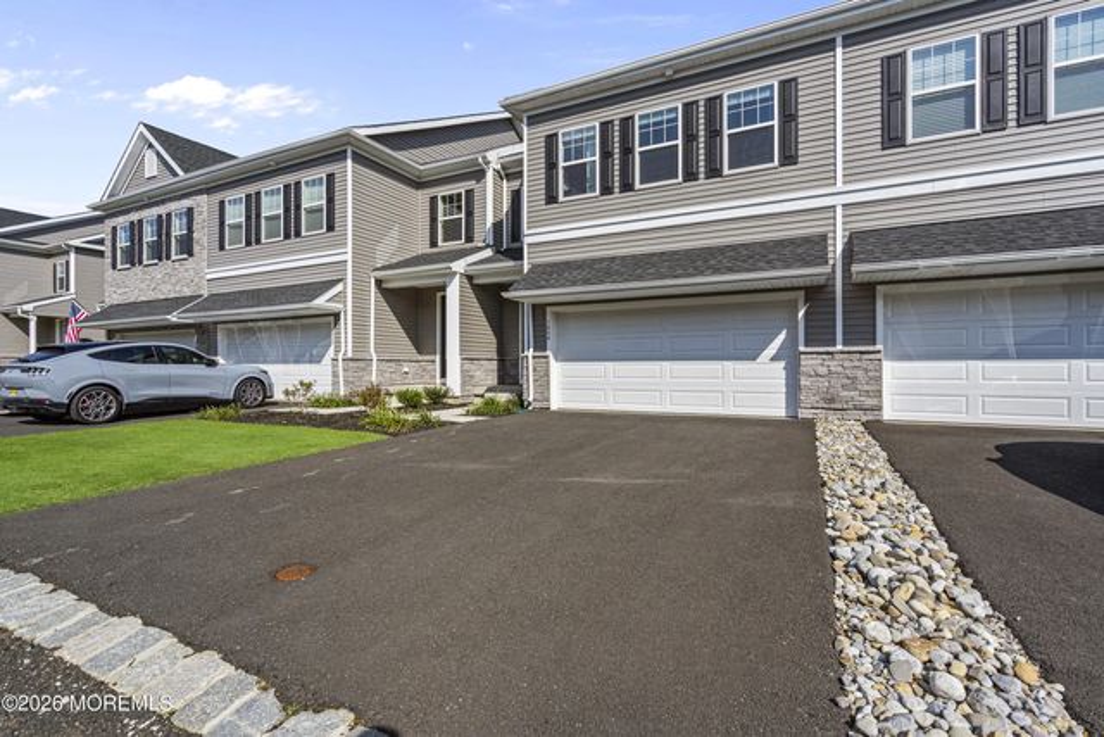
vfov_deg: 73.8
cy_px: 368
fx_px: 491
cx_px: 552
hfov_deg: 96.7
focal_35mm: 16
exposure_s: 1/640
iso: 200
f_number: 8
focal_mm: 16
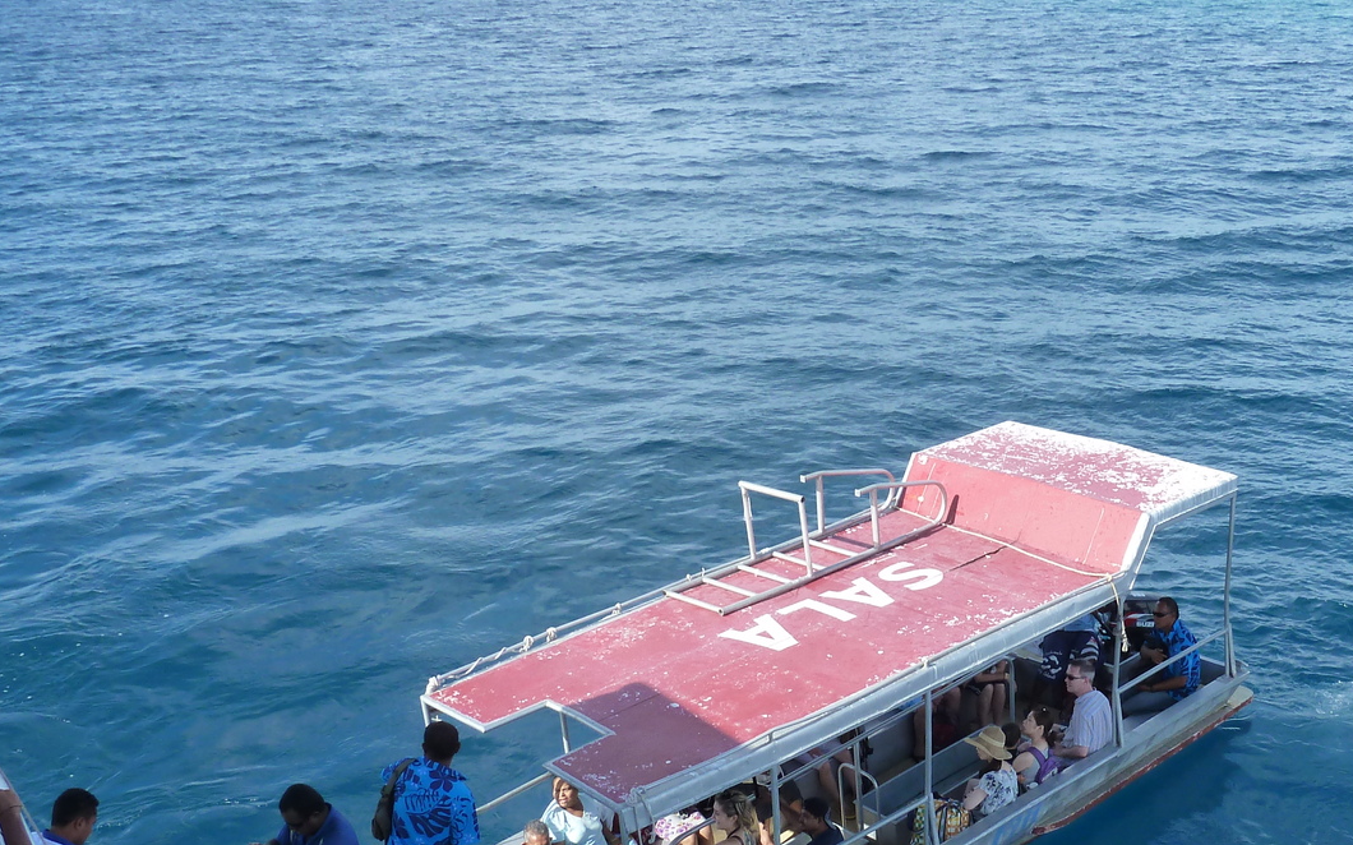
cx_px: 938
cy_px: 582
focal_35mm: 40
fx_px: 1475
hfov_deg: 48.2
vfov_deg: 31.6
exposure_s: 1/320
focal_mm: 4.1
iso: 125
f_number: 4
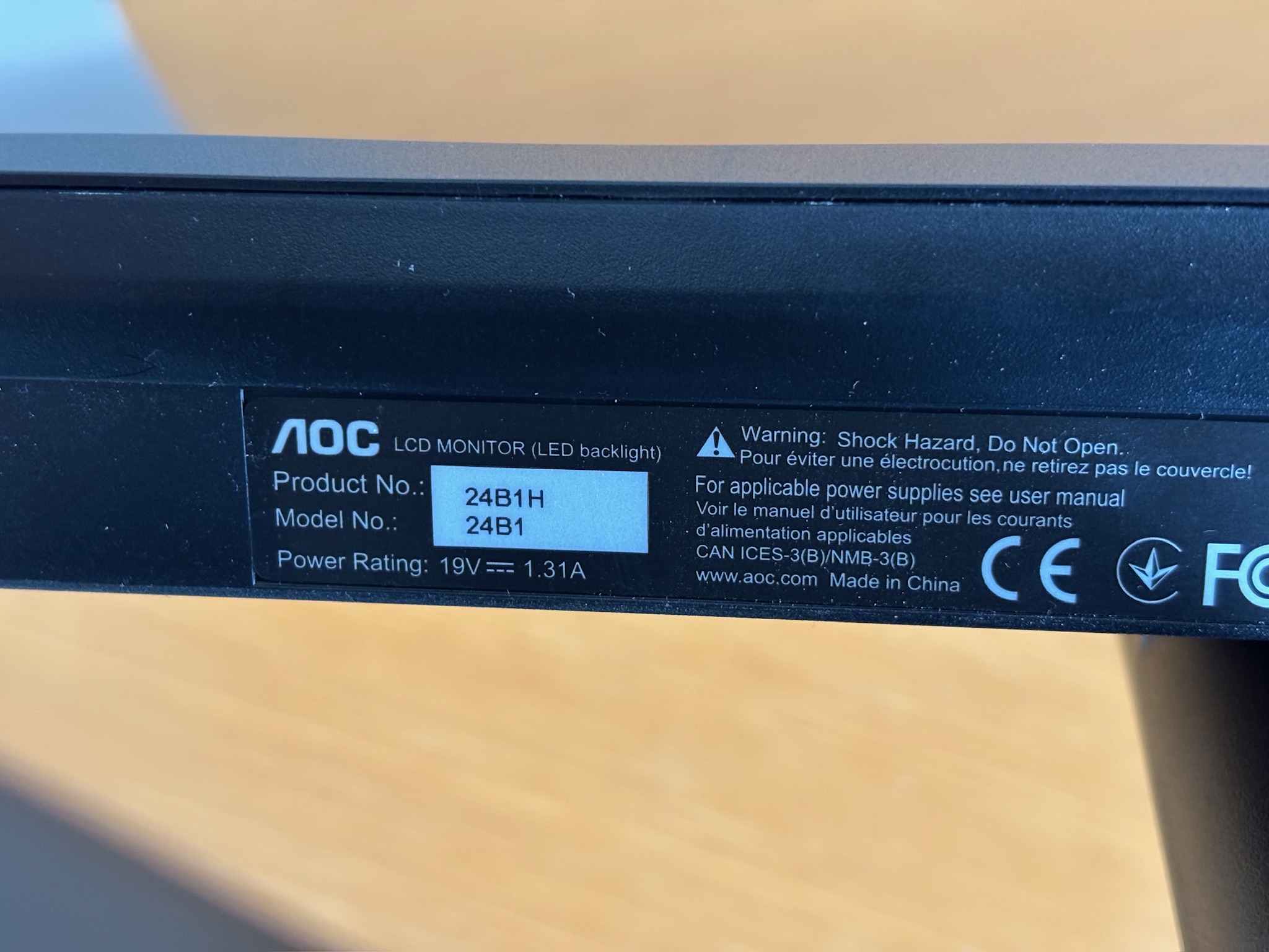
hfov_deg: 36.8
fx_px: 1906
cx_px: 634
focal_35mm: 52
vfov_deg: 28.0
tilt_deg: -75.6
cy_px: 476
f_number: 1.6
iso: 320
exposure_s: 1/40
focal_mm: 5.96
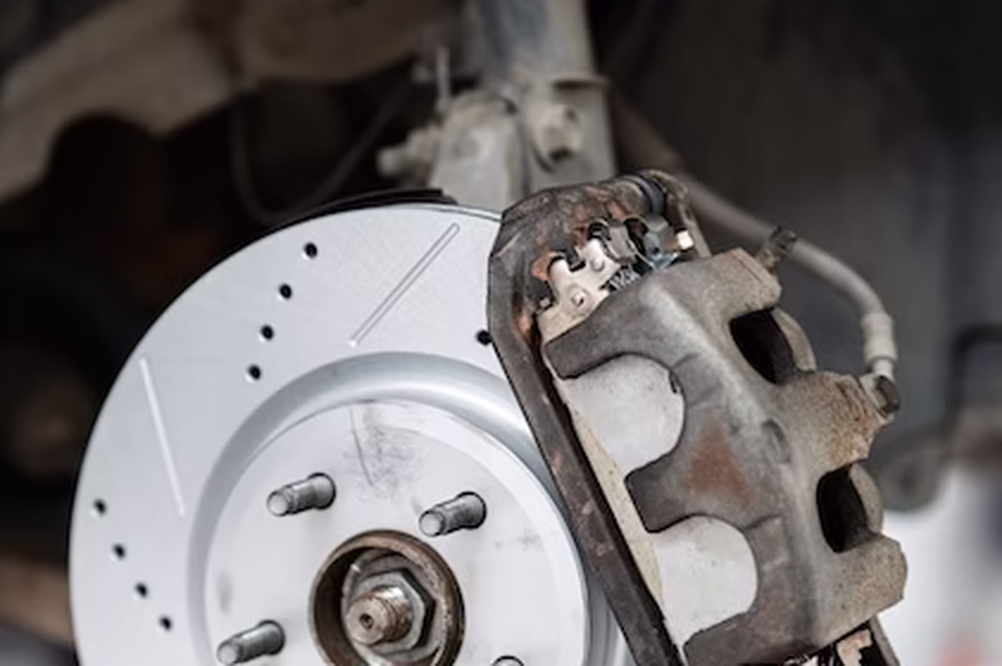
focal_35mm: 107
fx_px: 2976
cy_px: 552
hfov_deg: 19.1
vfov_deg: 12.7
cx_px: 340
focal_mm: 50
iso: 200
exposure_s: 1/250
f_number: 1.2
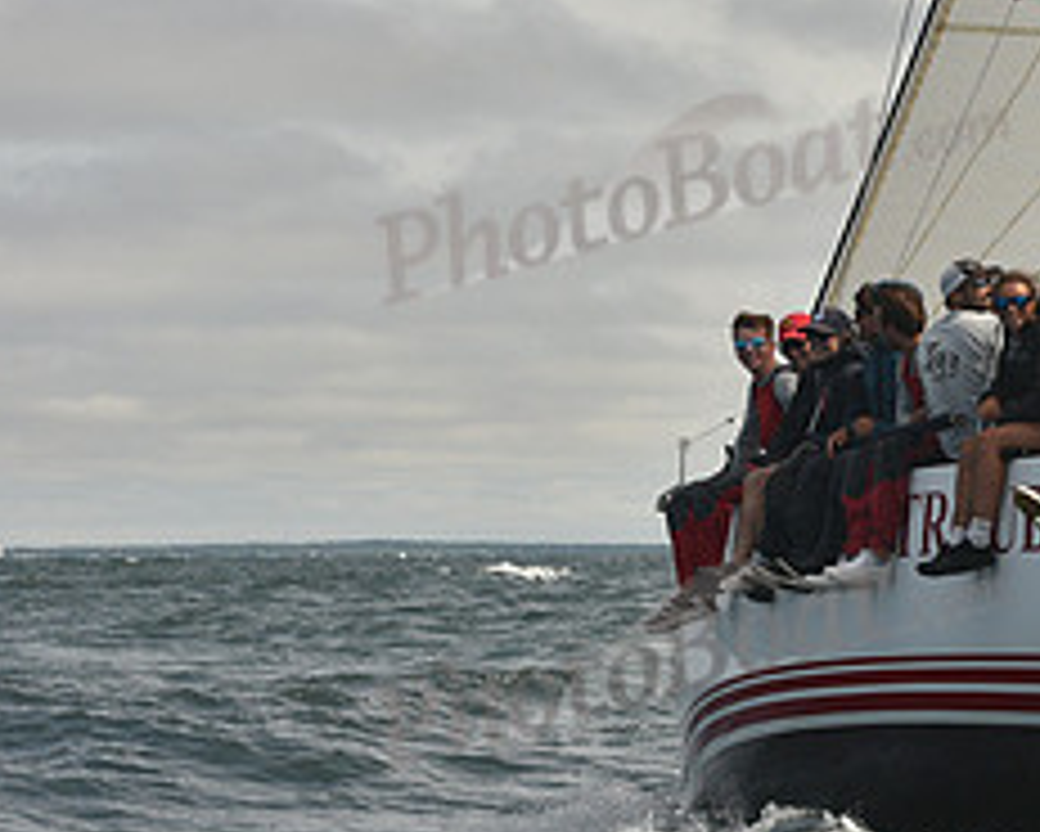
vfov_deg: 9.4
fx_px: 5081
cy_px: 358
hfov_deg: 11.5
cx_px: 1247
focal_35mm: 165
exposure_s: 1/1000
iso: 320
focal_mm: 70
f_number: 5.6
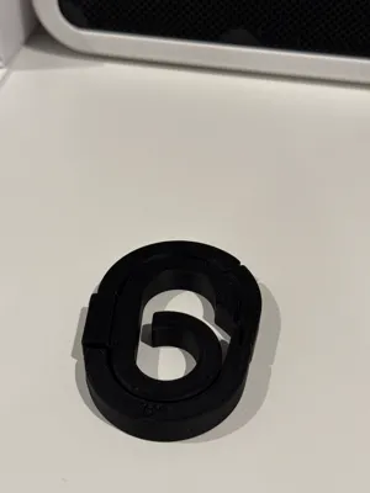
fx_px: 684
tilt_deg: -43.6
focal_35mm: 48
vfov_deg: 39.7
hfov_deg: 30.3
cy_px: 246
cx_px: 185
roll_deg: -1.8
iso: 320
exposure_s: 1/40
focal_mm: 6.76
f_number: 1.78
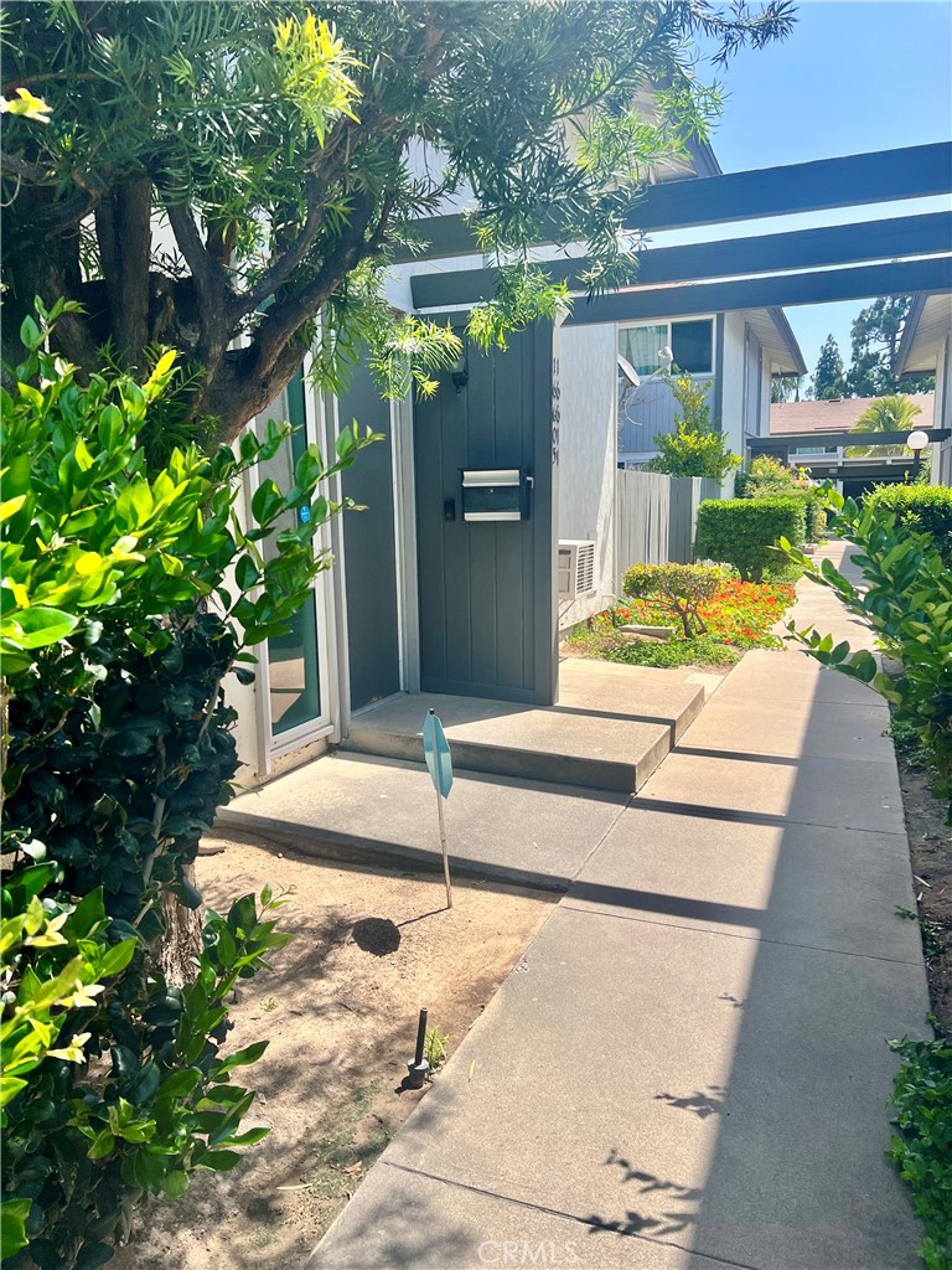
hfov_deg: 53.1
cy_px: 635
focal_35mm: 26
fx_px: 953
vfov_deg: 67.3
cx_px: 476
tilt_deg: -8.2
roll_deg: +1.1
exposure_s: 1/2165
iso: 50
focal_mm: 5.7
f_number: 1.5
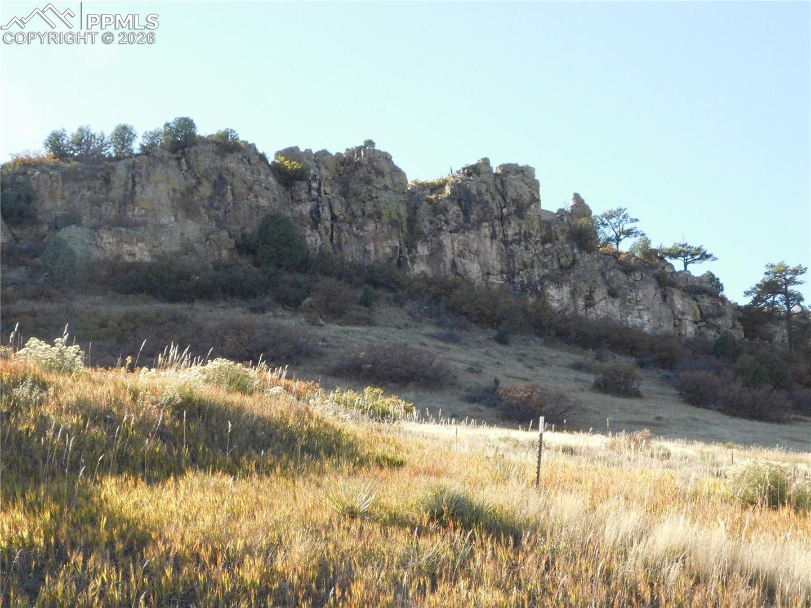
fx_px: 1663
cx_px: 406
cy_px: 304
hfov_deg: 27.4
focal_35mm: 71
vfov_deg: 20.7
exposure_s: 1/1250
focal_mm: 12.6
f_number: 4.3
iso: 800
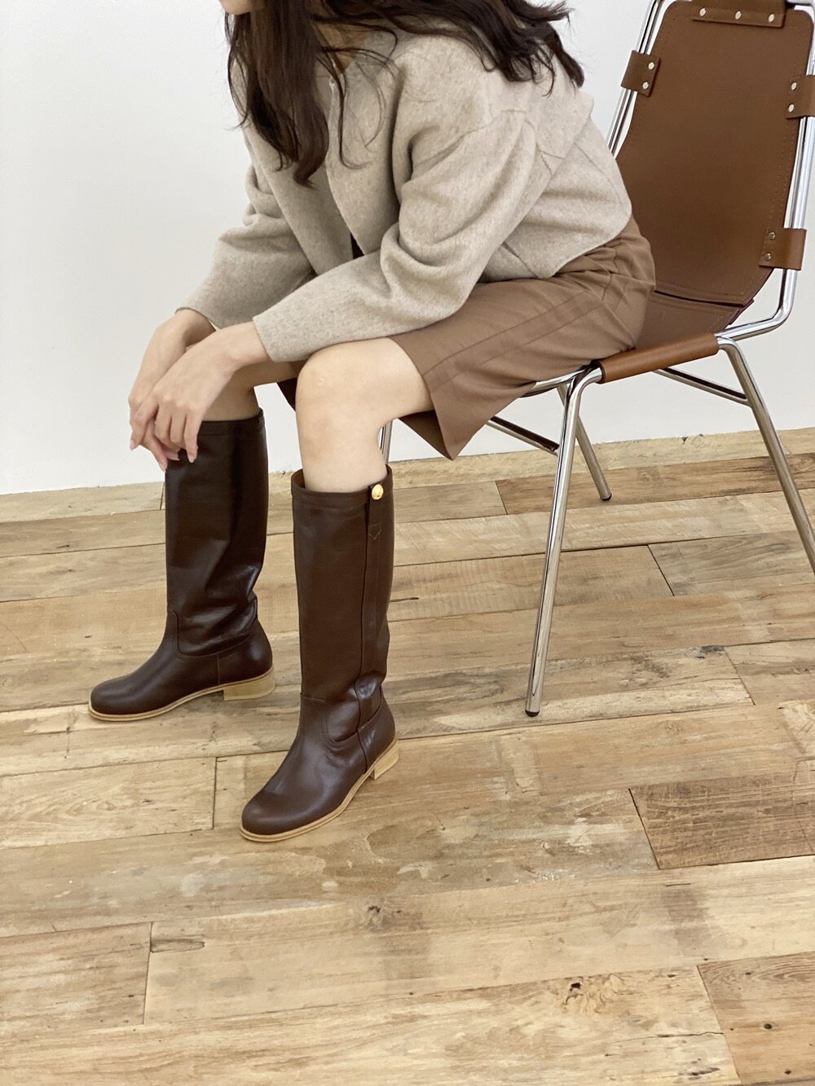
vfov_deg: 36.8
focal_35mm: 52
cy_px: 543
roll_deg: +3.4
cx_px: 408
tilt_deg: -24.8
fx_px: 1632
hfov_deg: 28.0
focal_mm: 6
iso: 200
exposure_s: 1/120
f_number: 2
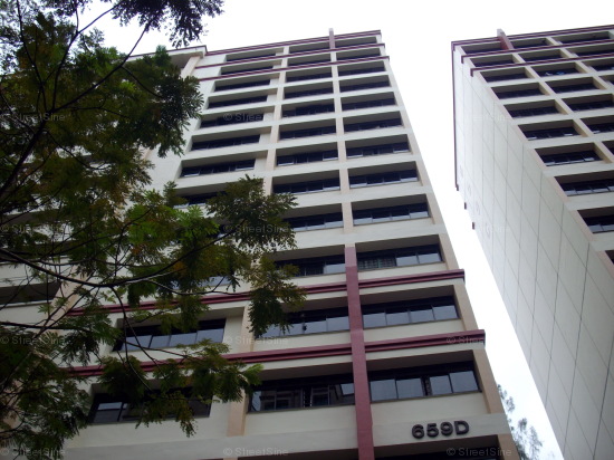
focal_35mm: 37
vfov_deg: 38.6
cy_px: 230
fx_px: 656
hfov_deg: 50.2
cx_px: 307
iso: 80
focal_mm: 6.2
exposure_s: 1/200
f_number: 5.6
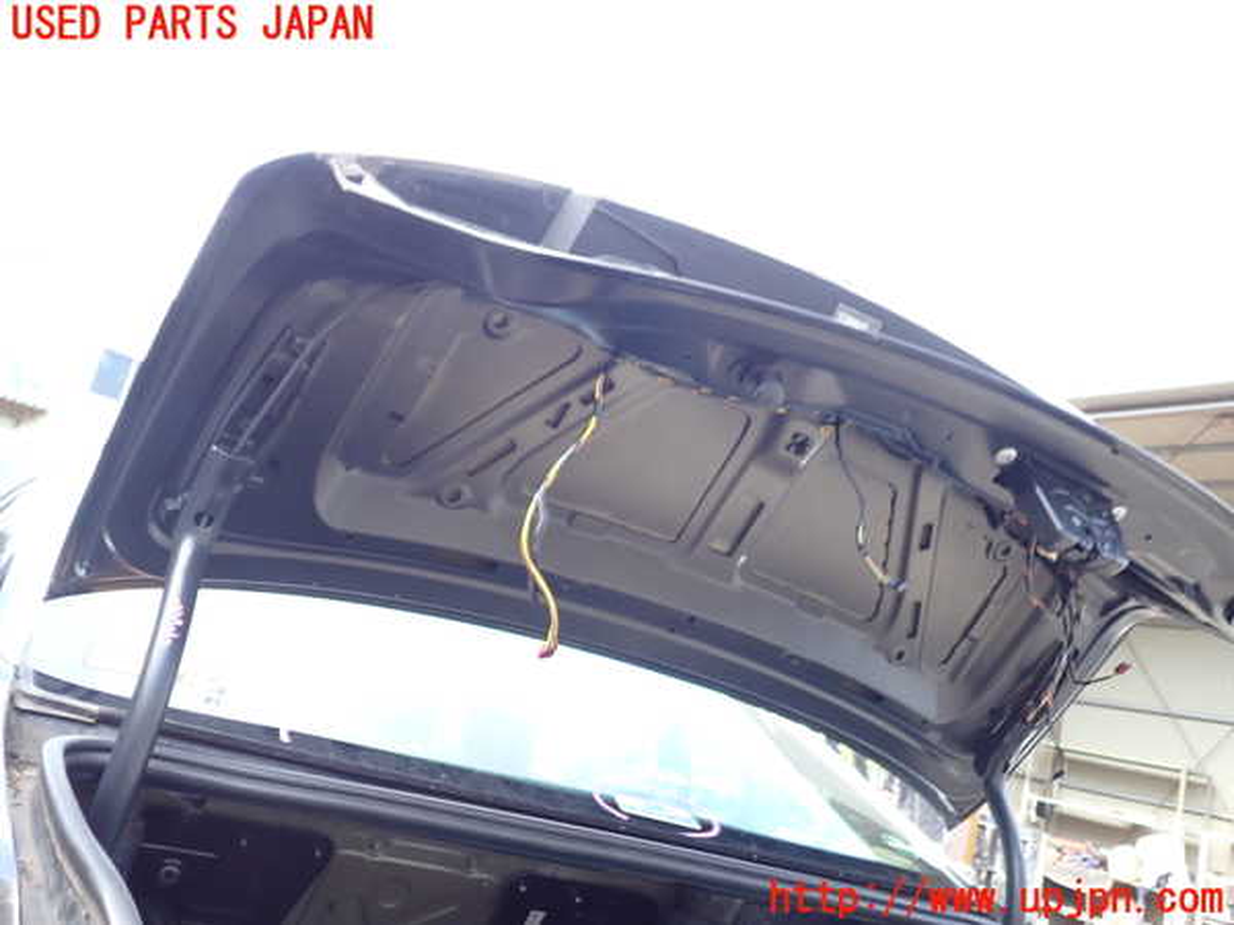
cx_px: 617
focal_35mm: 30
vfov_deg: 46.8
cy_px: 462
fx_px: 1069
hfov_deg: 60.0
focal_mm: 5.4
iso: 100
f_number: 2.3
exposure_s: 1/100
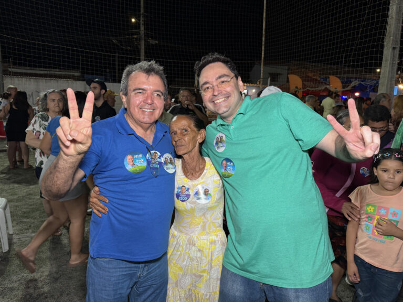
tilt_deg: -8.3
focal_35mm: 24
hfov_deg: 71.6
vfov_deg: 56.8
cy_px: 151
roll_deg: -1.2
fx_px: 279
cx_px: 202
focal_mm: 6.76
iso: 200
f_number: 1.78
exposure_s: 1/60
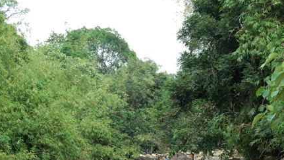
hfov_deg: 28.9
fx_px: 550
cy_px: 229
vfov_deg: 15.5
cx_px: 124
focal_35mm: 73
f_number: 8
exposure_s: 1/100
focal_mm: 26
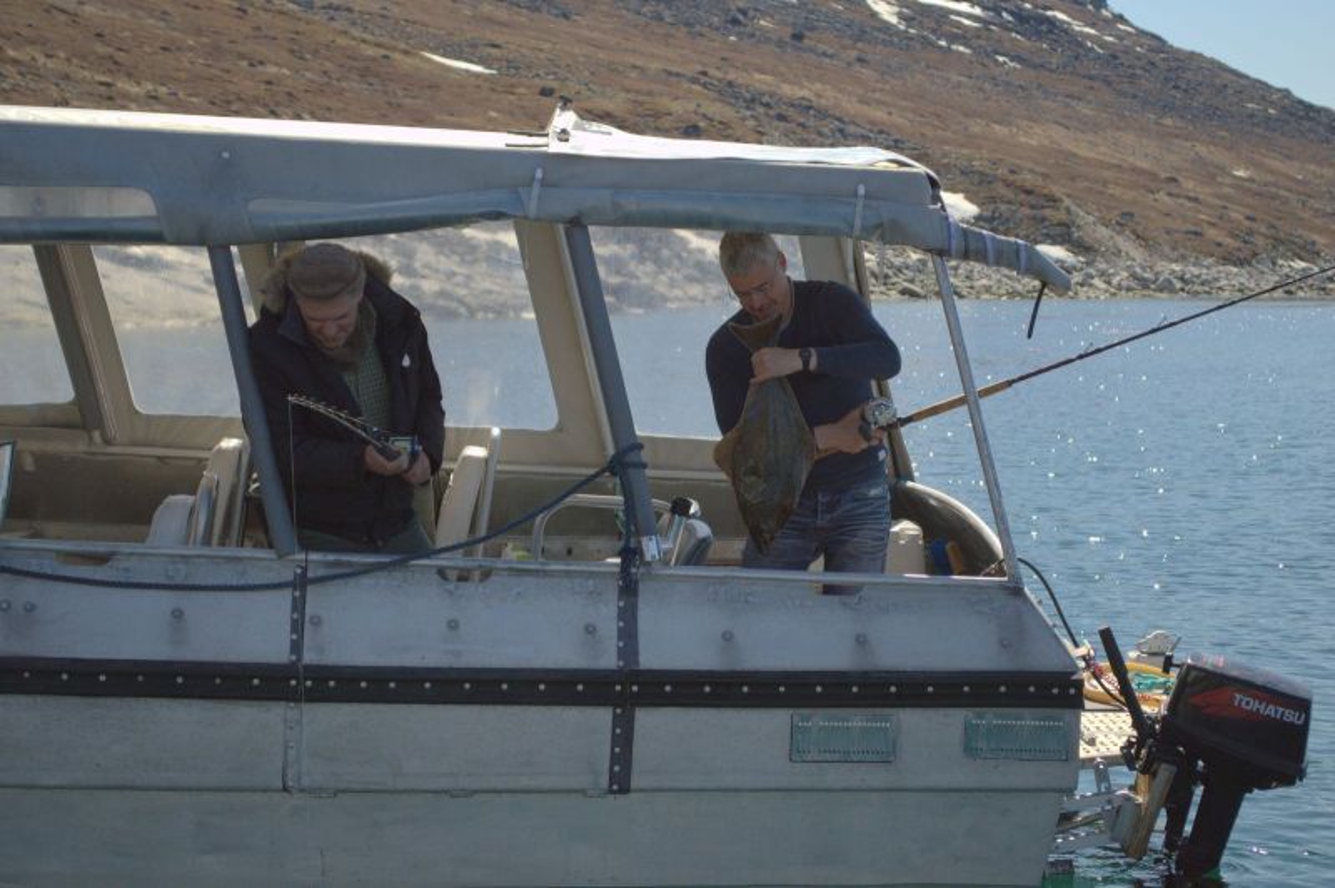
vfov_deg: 18.9
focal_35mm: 72
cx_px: 668
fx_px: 2668
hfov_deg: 28.1
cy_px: 444
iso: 400
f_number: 5.6
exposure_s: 1/1600
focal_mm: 48
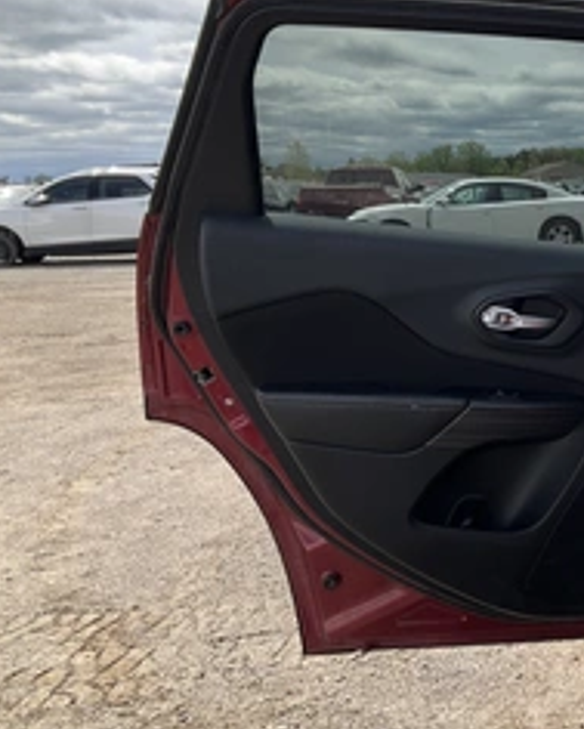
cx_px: 575
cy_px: 352
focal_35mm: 48
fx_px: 1036
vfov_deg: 38.8
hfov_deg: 29.5
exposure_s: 1/1055
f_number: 1.8
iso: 25
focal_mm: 3
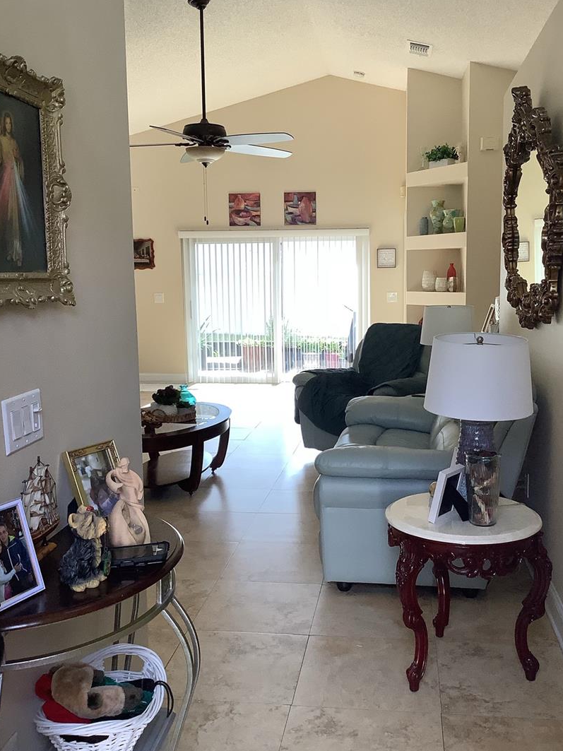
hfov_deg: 40.6
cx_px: 310
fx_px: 759
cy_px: 360
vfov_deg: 52.6
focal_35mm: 35
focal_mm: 3.3
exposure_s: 1/120
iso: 80
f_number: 2.4
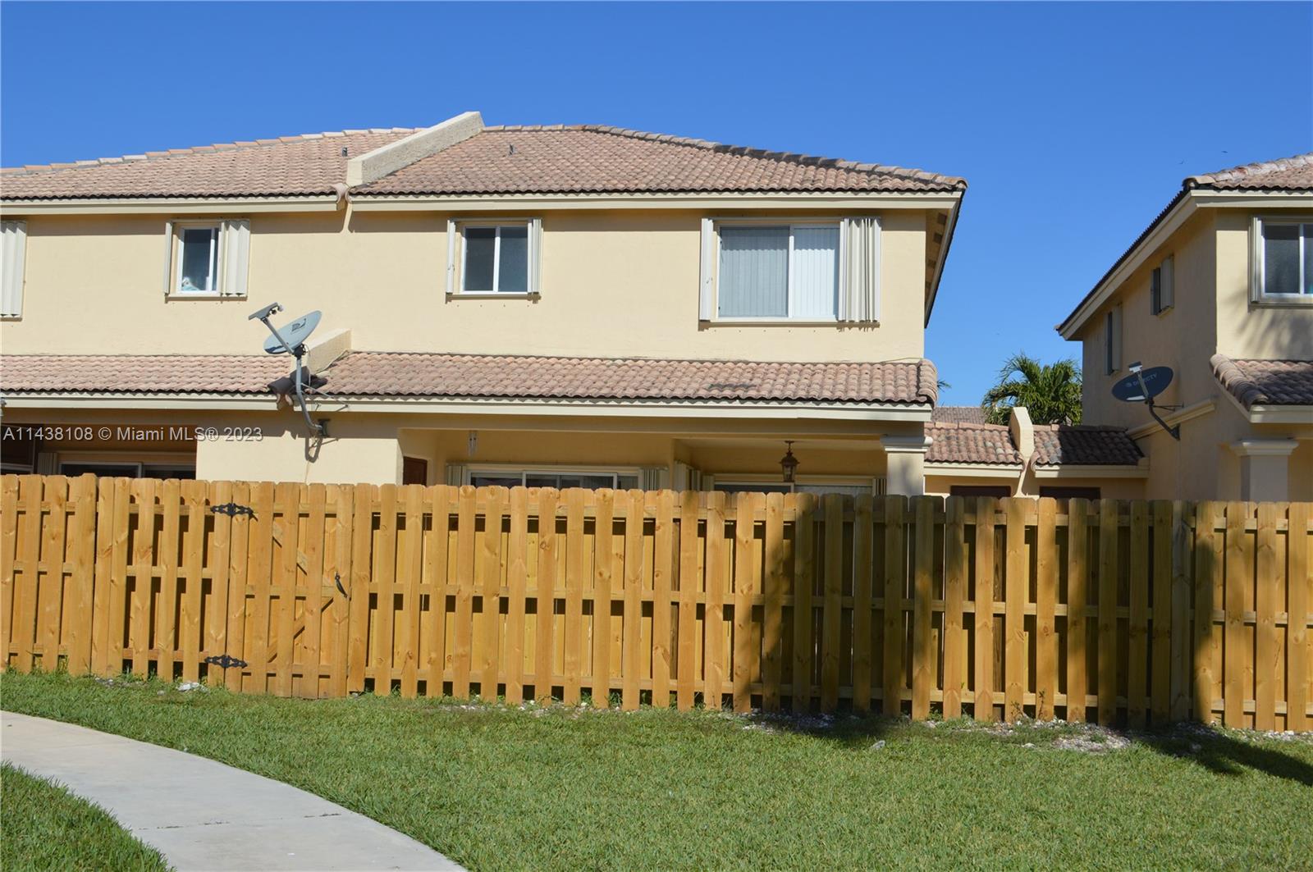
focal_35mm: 39
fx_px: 1421
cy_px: 436
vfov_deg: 34.1
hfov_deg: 49.6
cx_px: 656
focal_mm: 26
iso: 100
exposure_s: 1/320
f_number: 9
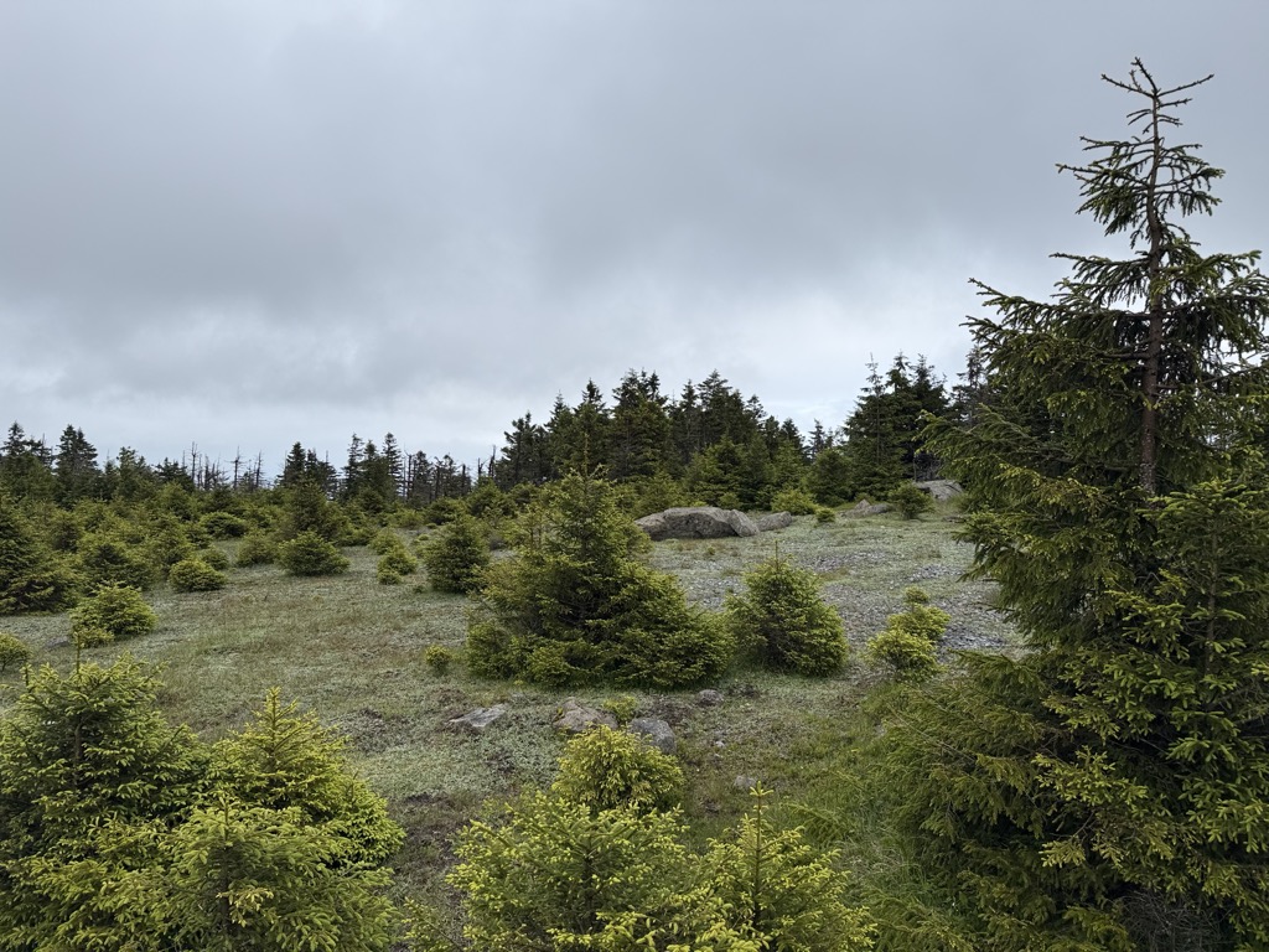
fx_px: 880
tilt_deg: -0.2
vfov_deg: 56.8
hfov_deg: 71.6
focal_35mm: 24
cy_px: 476
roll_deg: -2.1
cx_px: 634
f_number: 1.78
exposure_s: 1/3425
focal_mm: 6.76
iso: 80
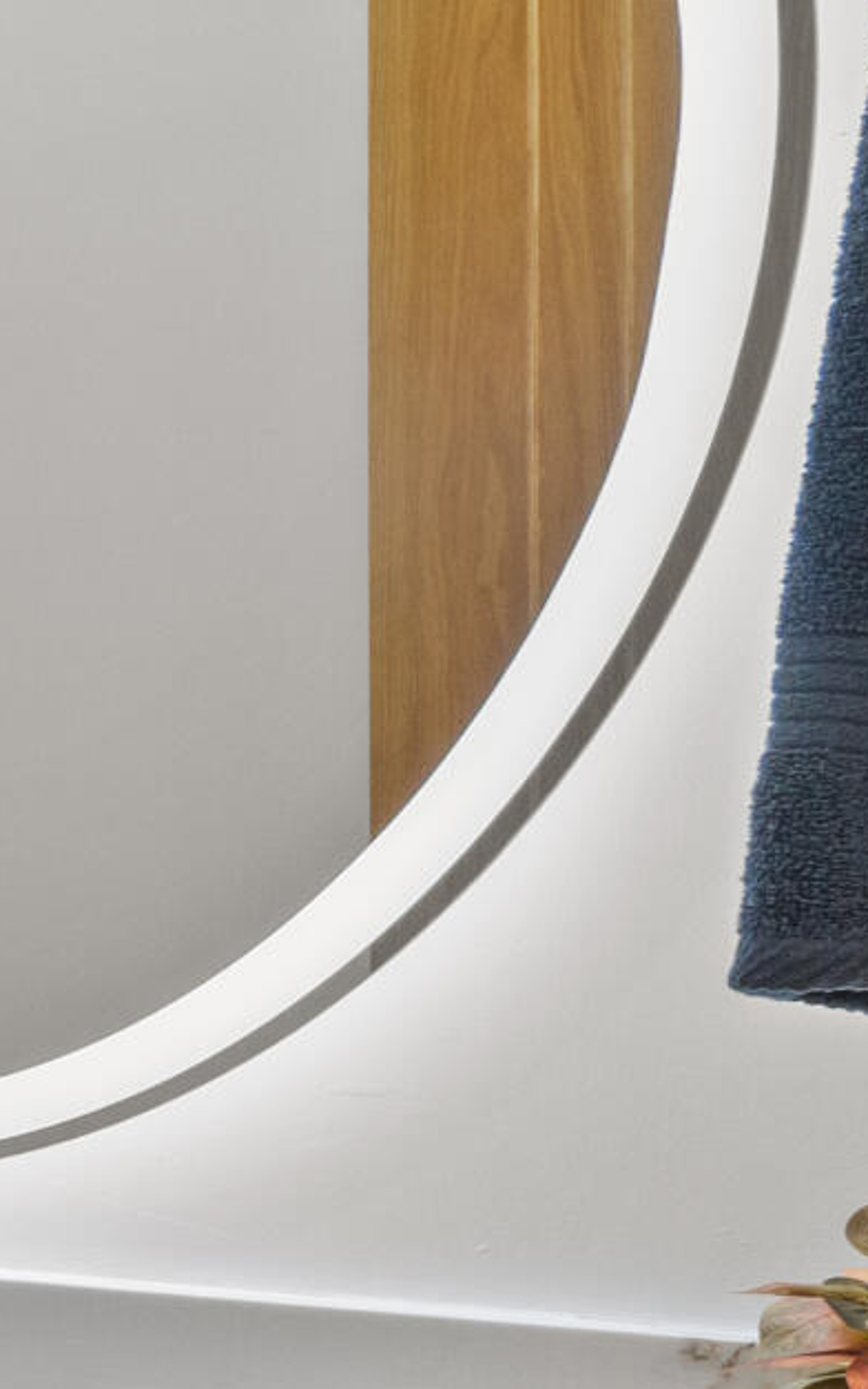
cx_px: -1541
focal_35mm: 61
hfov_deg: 12.5
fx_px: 2308
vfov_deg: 32.9
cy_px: 1014
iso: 250
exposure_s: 1/2.5
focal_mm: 10
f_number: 9
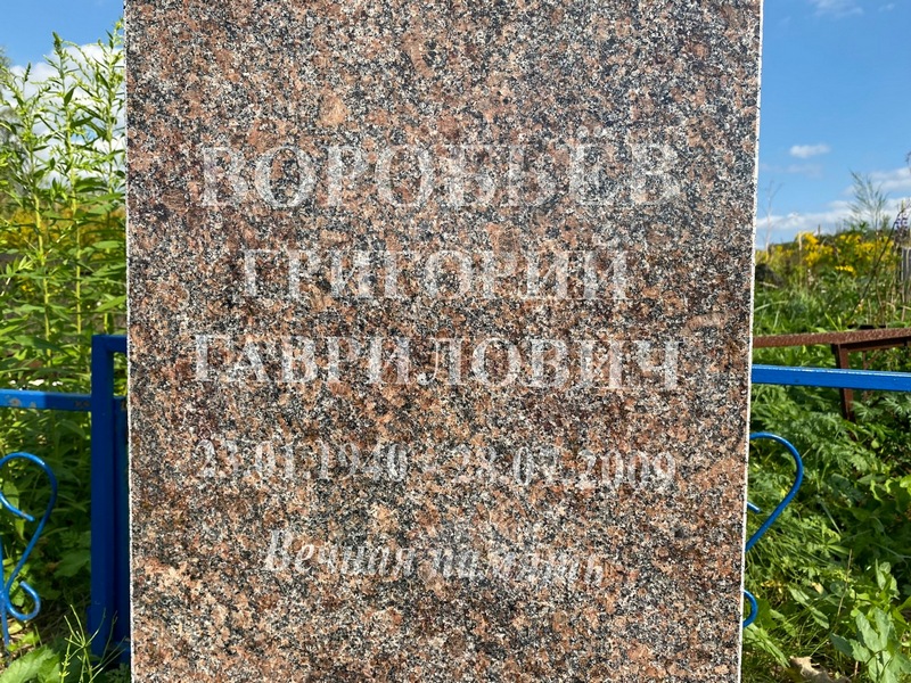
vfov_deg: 53.1
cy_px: 342
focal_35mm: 26
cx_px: 456
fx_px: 684
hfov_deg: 67.3
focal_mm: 4.25
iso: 32
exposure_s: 1/2141
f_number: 1.8
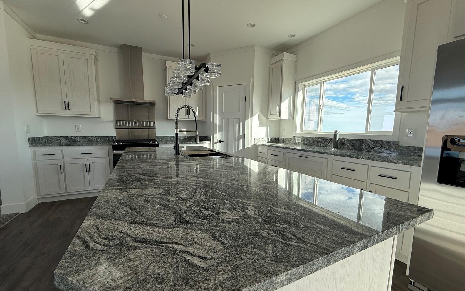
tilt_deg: -5.9
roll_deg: -1.1
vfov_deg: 74.7
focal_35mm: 15
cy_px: 151
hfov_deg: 101.5
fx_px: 190
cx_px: 231
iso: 64
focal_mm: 2.22
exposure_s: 1/210
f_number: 2.2
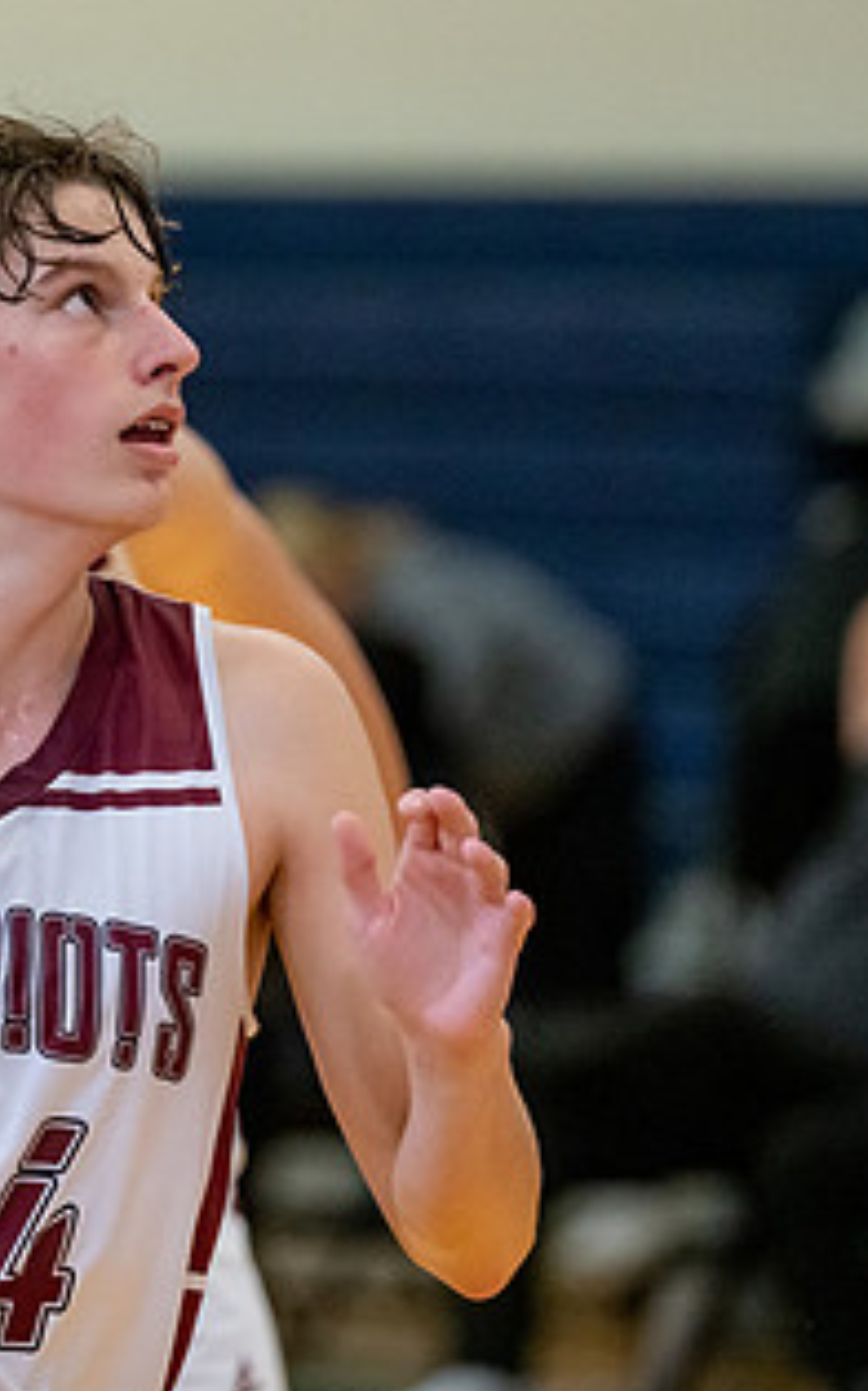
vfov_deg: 6.3
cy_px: 433
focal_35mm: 334
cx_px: -128
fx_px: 12653
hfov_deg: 3.9
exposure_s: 1/1000
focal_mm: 155
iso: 5000
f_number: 2.8
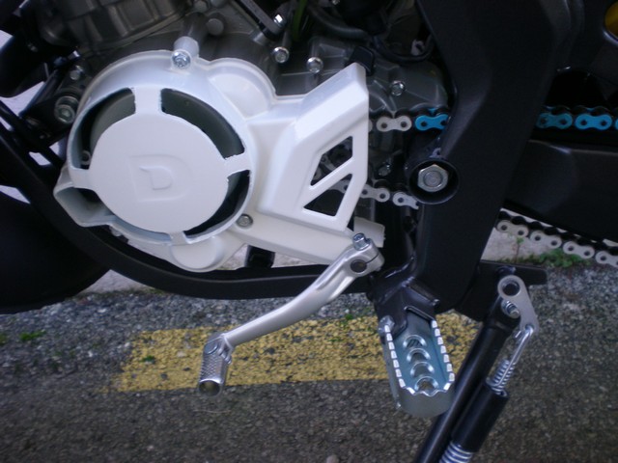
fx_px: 786
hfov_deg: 42.9
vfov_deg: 32.9
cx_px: 309
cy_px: 232
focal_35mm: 44
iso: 117
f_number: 3.5
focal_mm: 7.4
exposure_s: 1/58
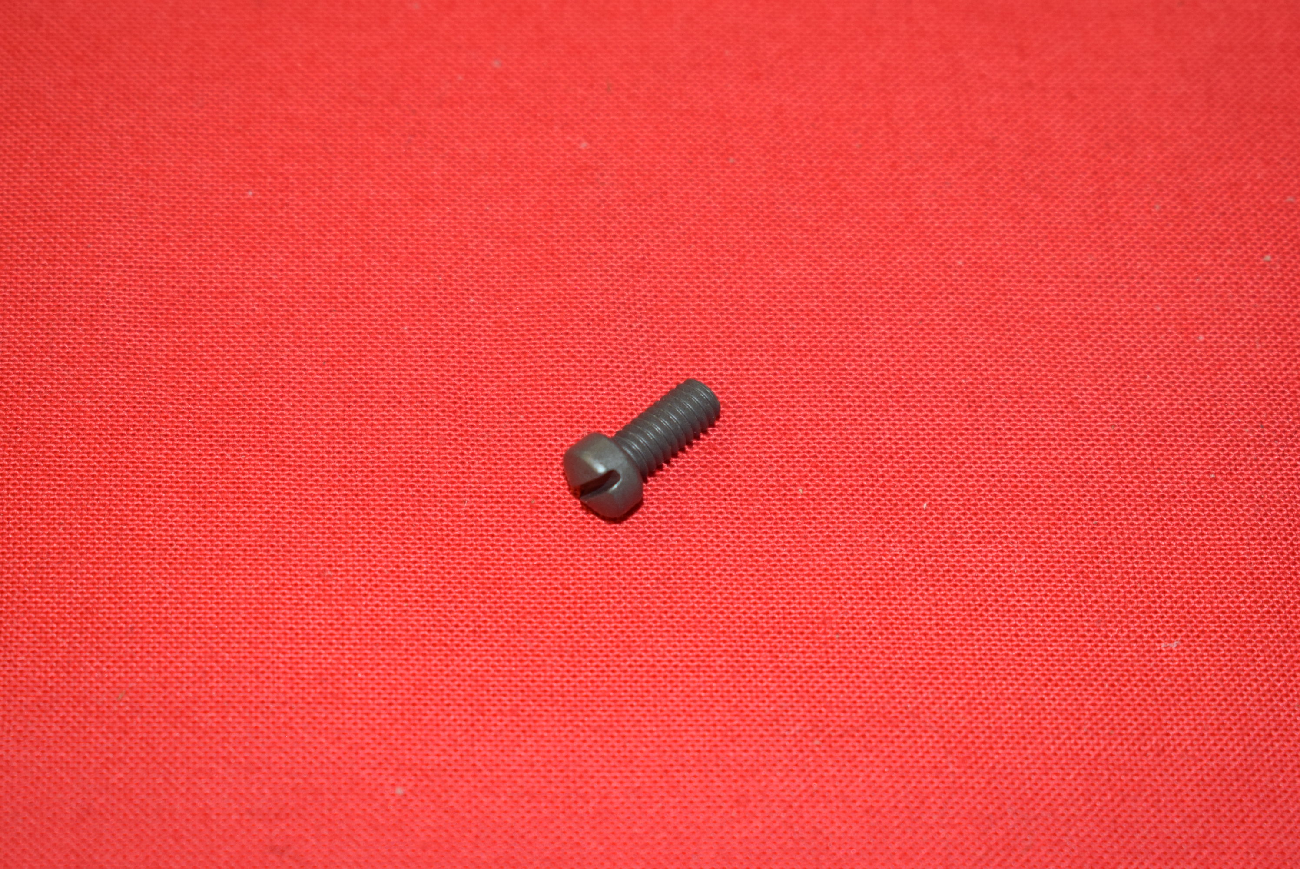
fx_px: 2981
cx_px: 650
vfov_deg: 16.6
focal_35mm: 82
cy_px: 434
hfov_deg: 24.6
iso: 800
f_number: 5.6
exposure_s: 1/60
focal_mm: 55
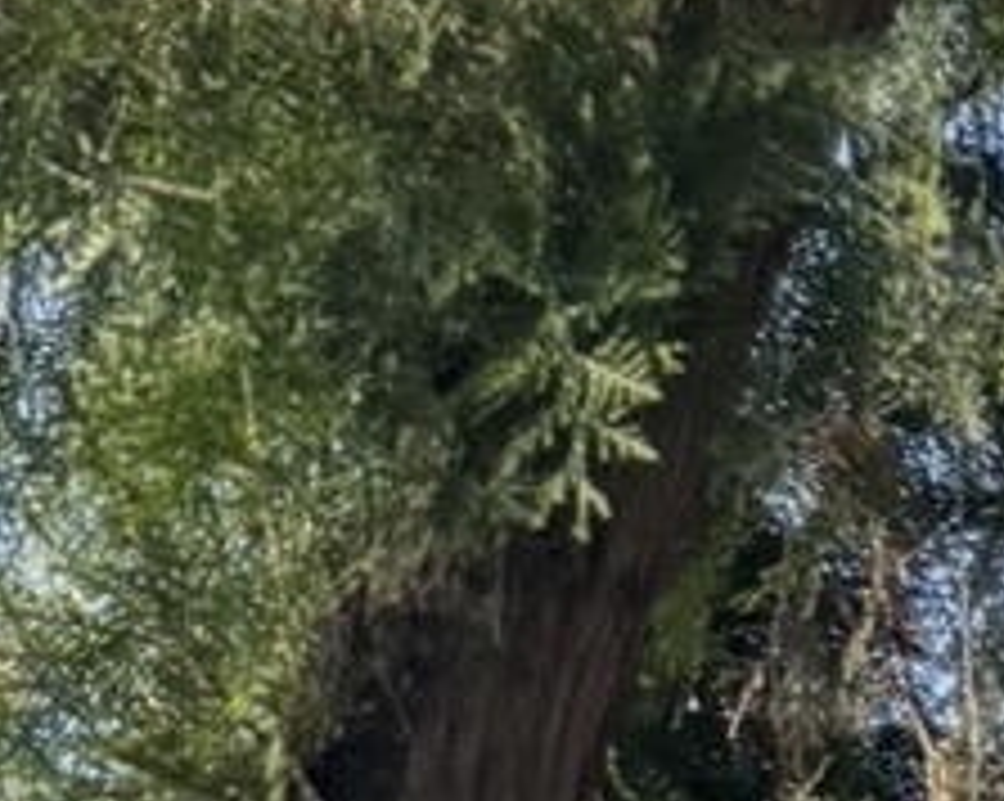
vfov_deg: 6.0
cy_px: 3362
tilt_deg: +7.7
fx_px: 6235
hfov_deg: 7.7
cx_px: -2247
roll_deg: +0.8
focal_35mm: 210
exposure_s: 1/2703
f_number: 1.78
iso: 80
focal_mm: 6.76
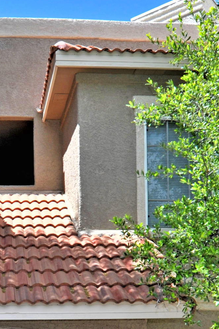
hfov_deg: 24.1
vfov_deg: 34.2
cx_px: 5
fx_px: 493
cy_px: 314
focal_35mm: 54
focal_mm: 18
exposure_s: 1/250
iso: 320
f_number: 11
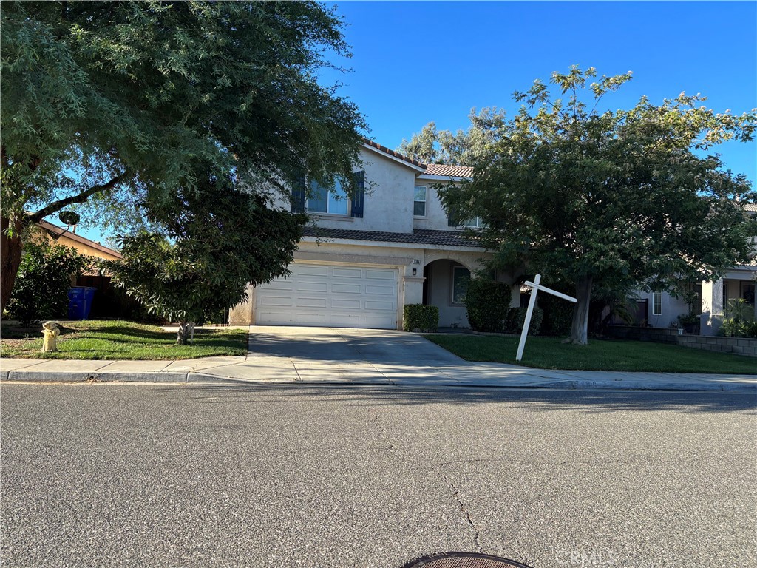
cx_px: 378
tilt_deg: +3.1
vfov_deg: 53.1
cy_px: 284
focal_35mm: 26
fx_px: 569
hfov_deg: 67.3
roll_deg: -0.5
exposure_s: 1/1016
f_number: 1.6
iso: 50
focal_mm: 5.96
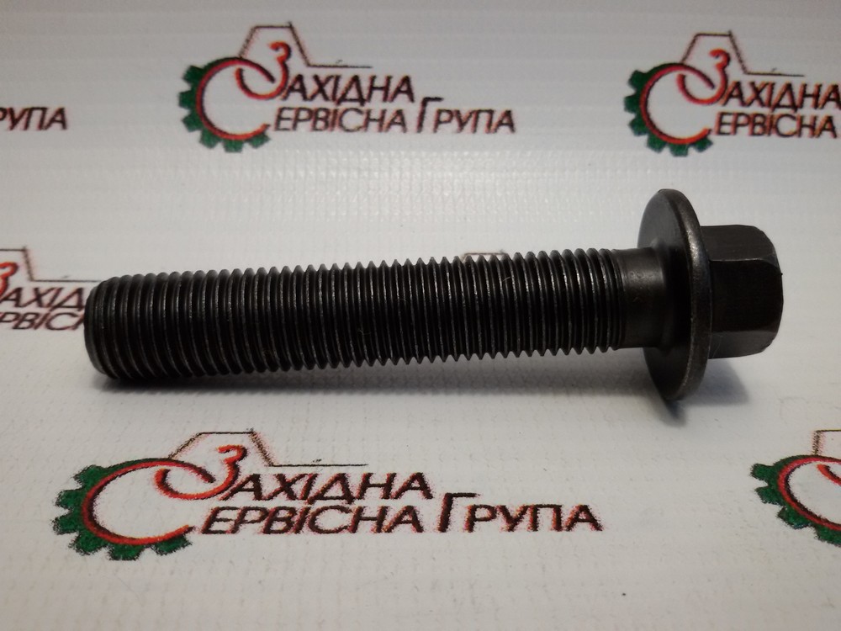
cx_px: 420
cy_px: 316
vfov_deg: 45.4
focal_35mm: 31
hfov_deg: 58.4
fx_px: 753
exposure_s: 1/100
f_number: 2.4
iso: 80
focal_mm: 2.93
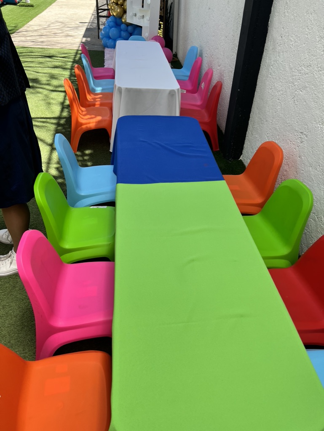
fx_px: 324
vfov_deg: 67.3
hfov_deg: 53.1
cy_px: 216
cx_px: 162
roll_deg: -3.0
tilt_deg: -38.2
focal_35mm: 26
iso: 50
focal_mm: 5.7
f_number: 1.5
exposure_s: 1/924
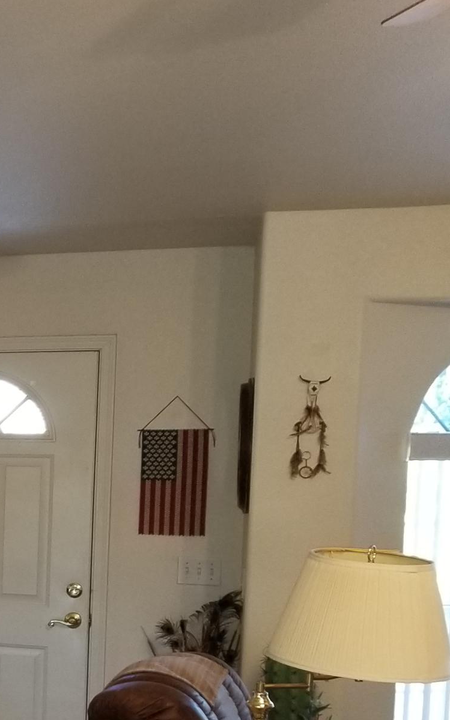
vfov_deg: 29.4
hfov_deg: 15.4
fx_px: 1354
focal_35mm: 69
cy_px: 531
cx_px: -433
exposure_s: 1/24
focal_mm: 4.3
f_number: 1.7
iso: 125
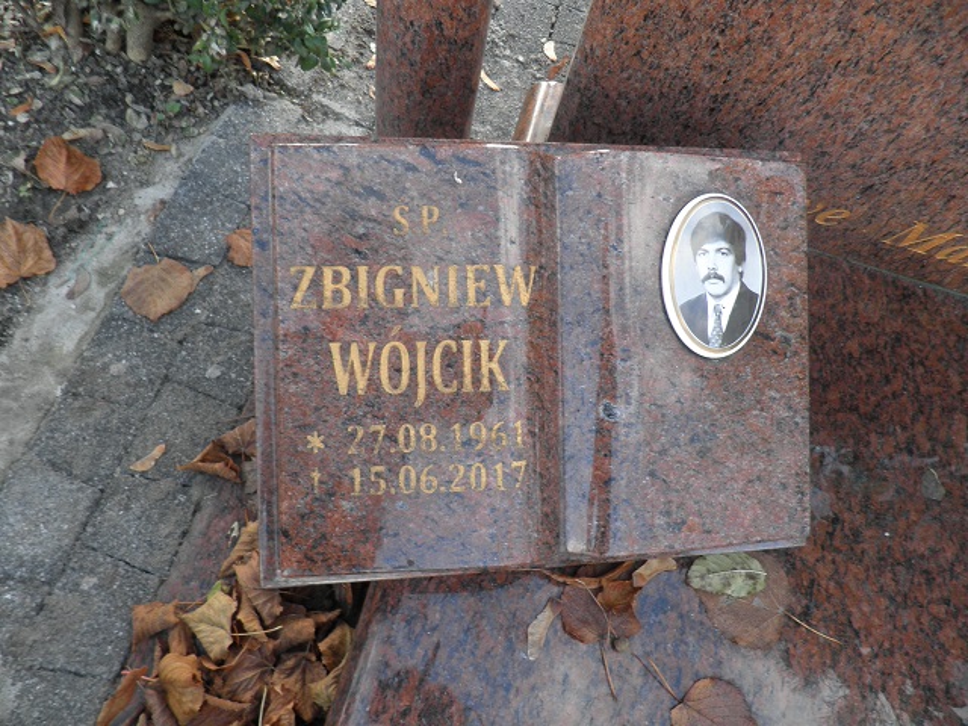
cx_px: 484
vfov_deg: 56.8
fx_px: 671
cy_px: 363
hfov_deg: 71.6
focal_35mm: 24
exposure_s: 1/40
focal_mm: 4.3
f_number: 3.3
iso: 64
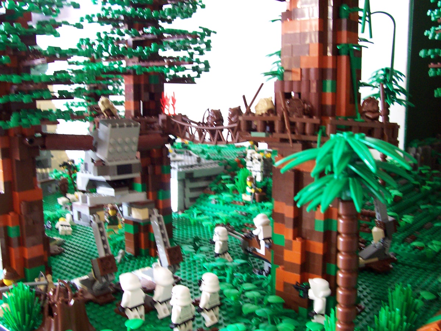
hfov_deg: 50.1
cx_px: 220
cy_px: 166
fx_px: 471
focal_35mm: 37
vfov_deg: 38.7
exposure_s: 1/15
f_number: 2.8
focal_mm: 5.6
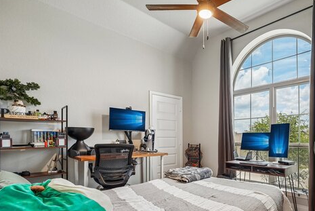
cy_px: 138
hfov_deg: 74.3
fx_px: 199
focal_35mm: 23
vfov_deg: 54.9
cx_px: 211
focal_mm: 16.5
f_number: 8
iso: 400
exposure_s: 1/30
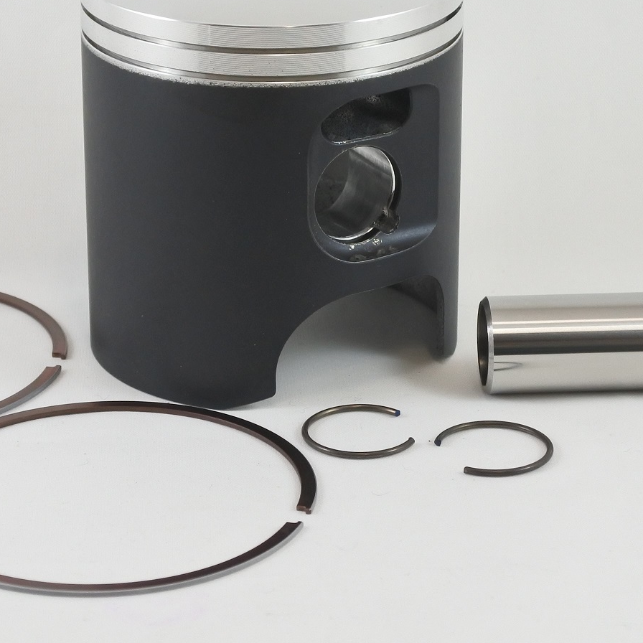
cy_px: 234
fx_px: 1723
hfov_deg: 21.1
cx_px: 255
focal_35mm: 82
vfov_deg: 21.1
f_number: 4.5
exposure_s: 1/160
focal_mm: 17.6
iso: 400
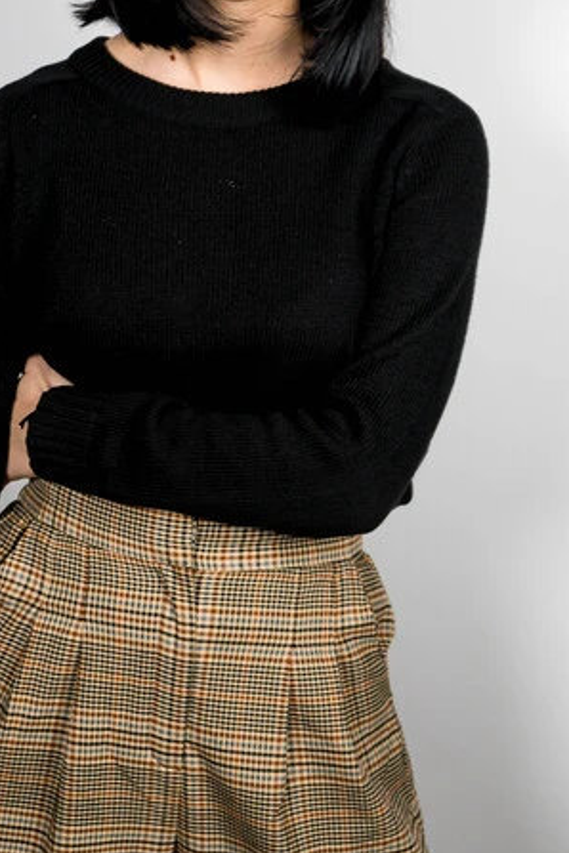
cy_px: 315
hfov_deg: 17.3
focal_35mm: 79
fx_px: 1873
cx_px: 221
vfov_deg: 25.6
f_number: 4.5
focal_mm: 46
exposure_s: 1/125
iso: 320
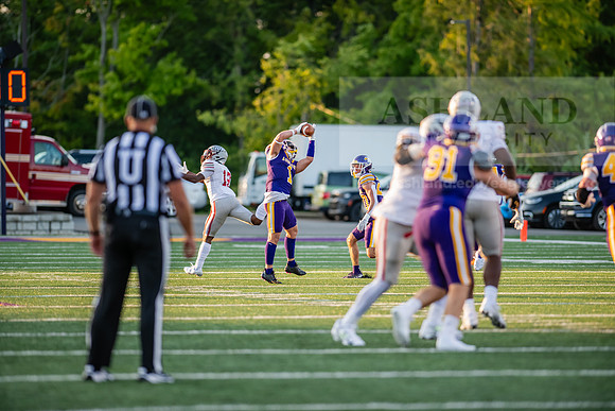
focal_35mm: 300
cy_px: 206
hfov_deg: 6.9
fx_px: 5126
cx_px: 308
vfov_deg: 4.6
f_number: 3.2
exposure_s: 1/1250
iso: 800
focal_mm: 300
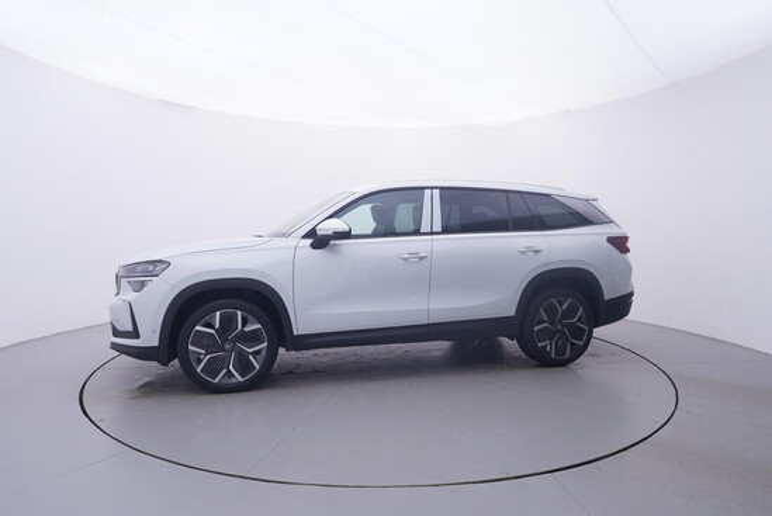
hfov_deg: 77.3
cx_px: 386
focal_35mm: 22
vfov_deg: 56.2
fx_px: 483
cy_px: 258
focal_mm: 15
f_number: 5
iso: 200
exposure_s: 1/80
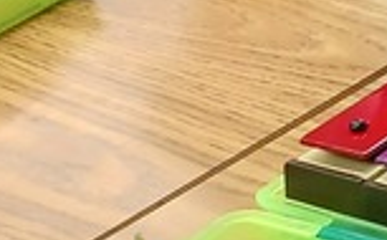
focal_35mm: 192
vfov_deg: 6.7
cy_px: -141
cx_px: 936
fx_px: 2021
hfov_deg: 9.7
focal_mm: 4
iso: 200
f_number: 1.8
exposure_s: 1/24
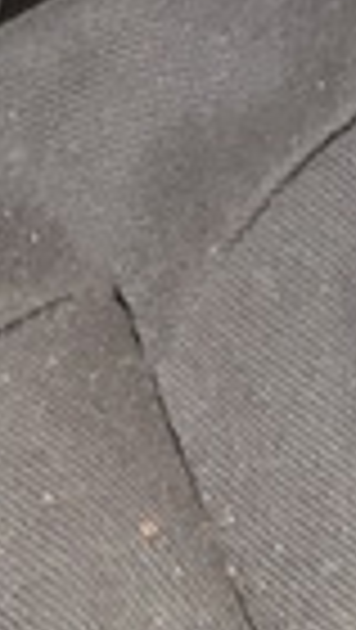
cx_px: 789
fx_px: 4269
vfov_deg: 7.3
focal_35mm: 255
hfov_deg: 4.7
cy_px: -1382
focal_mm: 2.87
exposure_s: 1/433
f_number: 2.2
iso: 20
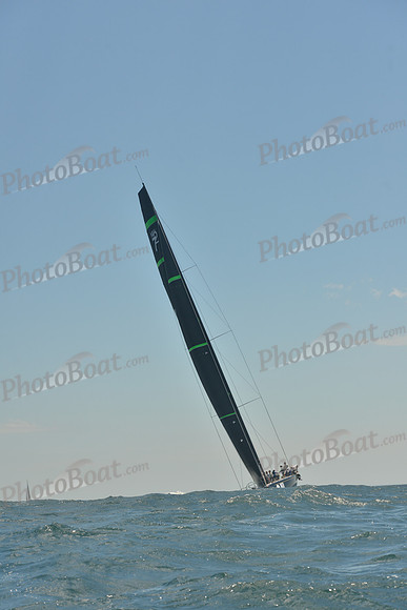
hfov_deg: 16.7
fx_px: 1390
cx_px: 204
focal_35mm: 82
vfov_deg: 24.8
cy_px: 305
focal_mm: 82
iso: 400
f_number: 8
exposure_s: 1/800
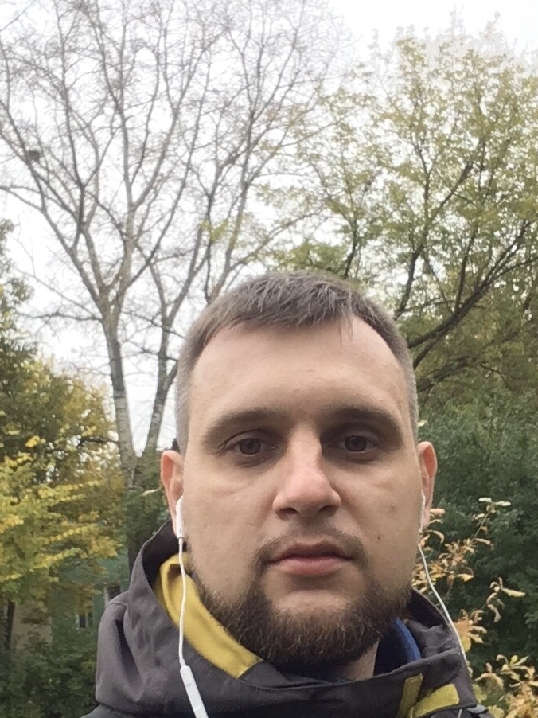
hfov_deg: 32.9
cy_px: 396
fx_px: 912
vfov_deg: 42.9
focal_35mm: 44
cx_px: 275
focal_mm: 2.15
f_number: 2.4
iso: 100
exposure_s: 1/100
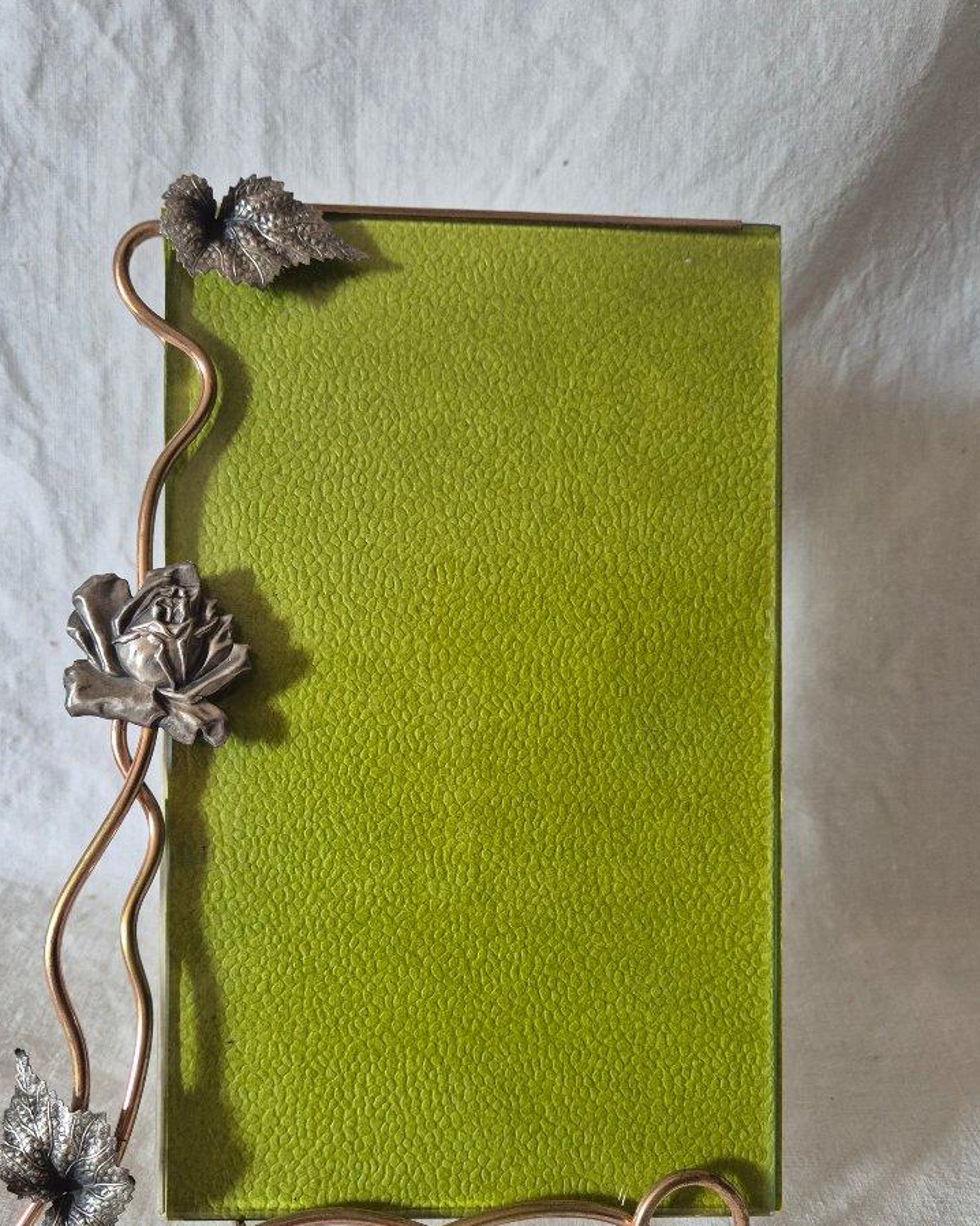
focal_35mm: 30
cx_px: 431
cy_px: 788
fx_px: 1088
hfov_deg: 48.4
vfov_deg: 57.8
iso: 250
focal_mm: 5.4
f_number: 1.8
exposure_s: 1/100
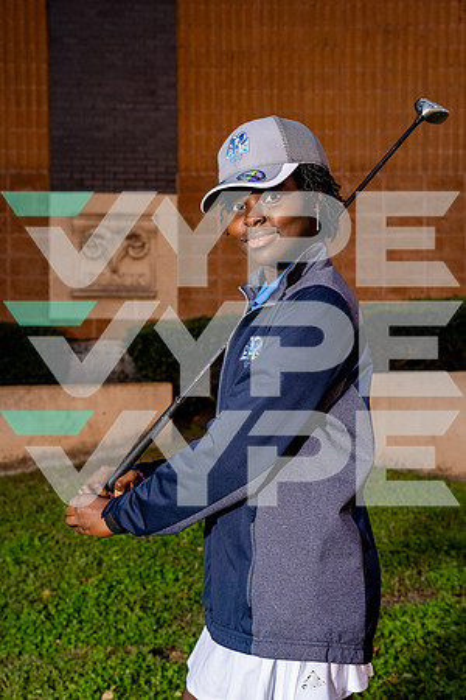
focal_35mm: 47
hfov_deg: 28.6
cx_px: 233
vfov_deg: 41.9
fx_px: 913
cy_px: 350
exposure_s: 1/250
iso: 800
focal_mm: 47
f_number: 5.6
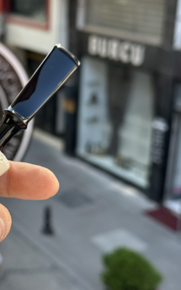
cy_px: 143
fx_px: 545
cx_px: -12
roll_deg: +1.0
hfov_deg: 18.2
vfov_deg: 29.8
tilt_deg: -19.3
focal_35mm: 69
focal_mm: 6.86
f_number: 1.78
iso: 64
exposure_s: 1/529
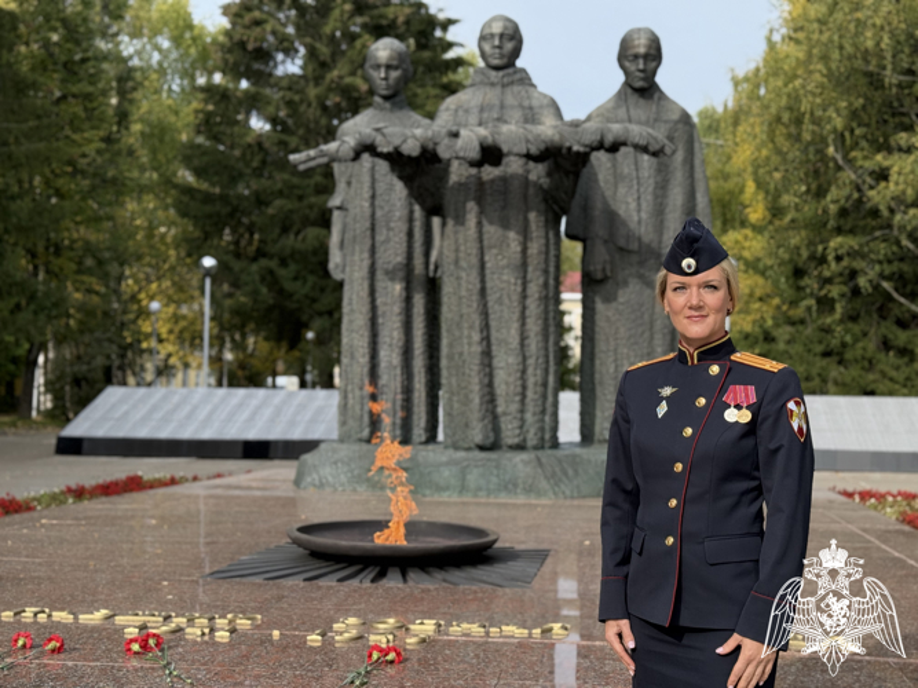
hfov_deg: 39.7
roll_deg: -0.3
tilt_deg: +2.5
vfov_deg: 30.3
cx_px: 459
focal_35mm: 48
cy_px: 344
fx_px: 1273
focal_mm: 6.76
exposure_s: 1/1307
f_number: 1.78
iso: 100
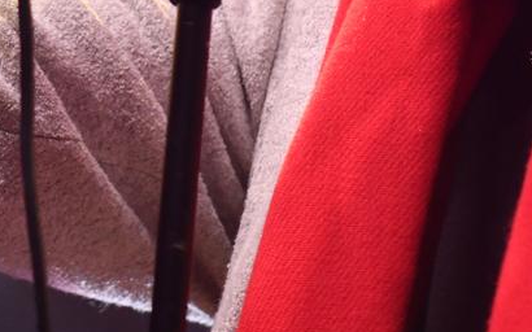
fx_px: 7204
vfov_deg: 2.6
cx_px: 243
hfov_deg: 4.2
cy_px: -308
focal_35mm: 497
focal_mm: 125
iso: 1250
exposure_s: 1/400
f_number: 2.8
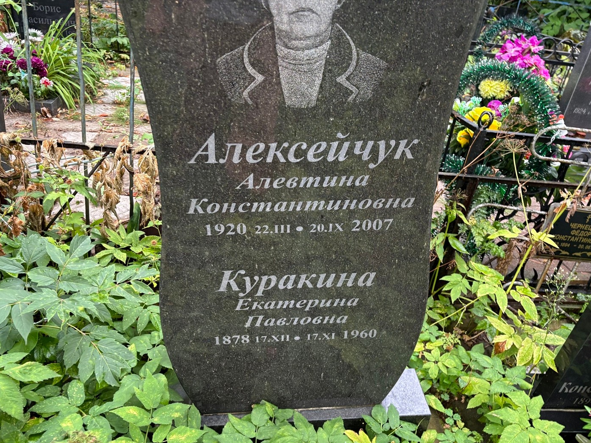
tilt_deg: -38.0
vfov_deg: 51.3
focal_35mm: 27
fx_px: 461
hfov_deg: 65.3
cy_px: 228
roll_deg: -3.0
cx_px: 291
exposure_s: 1/82
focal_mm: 5.96
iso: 125
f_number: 1.6
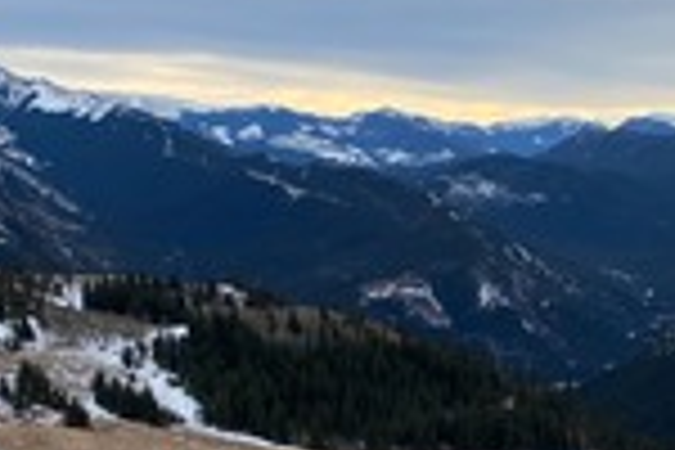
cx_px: 630
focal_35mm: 90
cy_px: 488
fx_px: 1687
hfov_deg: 22.0
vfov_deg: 14.8
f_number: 1.8
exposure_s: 1/1287
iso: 32
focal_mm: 4.25
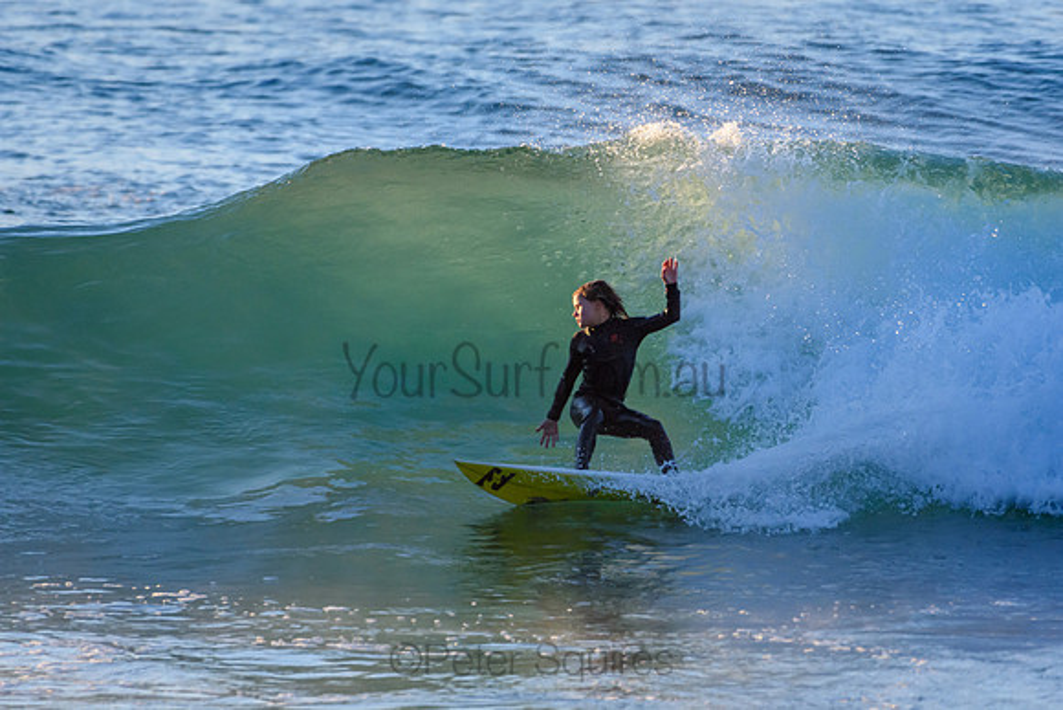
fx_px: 22150
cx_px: 532
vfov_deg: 1.8
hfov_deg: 2.7
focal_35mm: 750
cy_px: 355
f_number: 5.6
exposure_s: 1/1600
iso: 900
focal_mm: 500
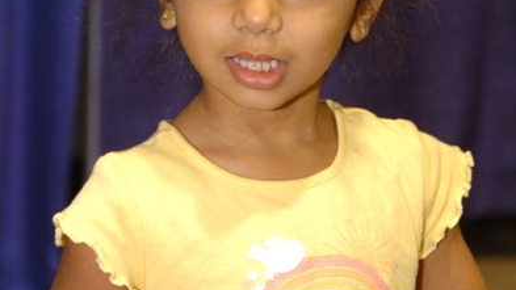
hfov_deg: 16.3
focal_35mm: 132
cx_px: 259
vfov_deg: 9.2
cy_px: 46
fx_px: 1803
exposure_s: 1/30
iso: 400
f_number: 3.5
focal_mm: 55
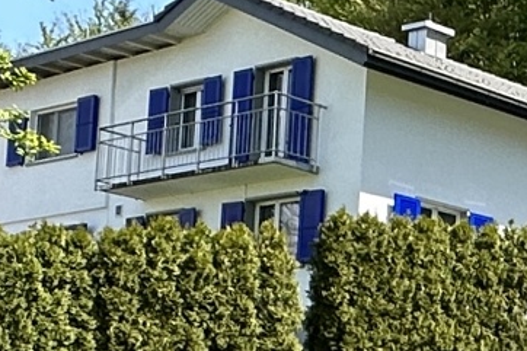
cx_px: 971
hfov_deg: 16.4
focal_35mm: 103
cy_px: 435
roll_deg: +0.2
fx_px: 1507
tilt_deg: +3.1
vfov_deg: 12.9
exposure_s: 1/509
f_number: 2.2
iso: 40
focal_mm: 2.22
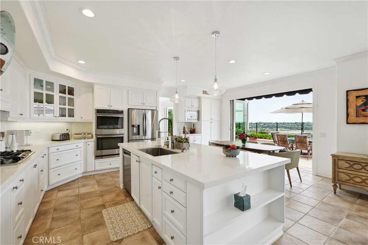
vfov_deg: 77.3
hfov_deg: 100.4
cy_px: 122
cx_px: 184
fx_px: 153
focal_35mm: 15
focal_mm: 15
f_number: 8
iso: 400
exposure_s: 1/200
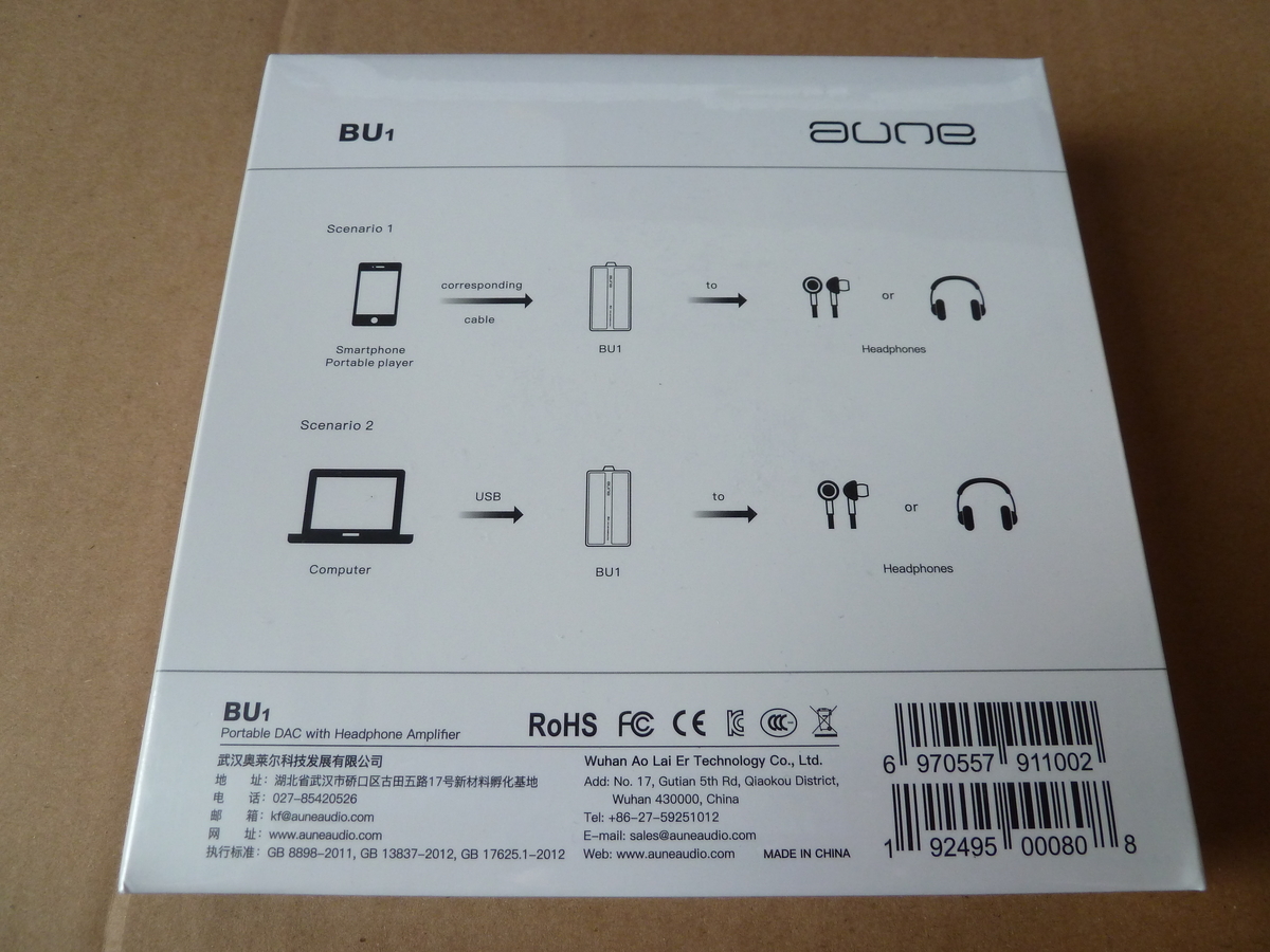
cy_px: 476
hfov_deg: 69.4
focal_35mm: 25
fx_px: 917
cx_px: 635
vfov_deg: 54.9
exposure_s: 1/30
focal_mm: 4.1
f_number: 3.3
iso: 200
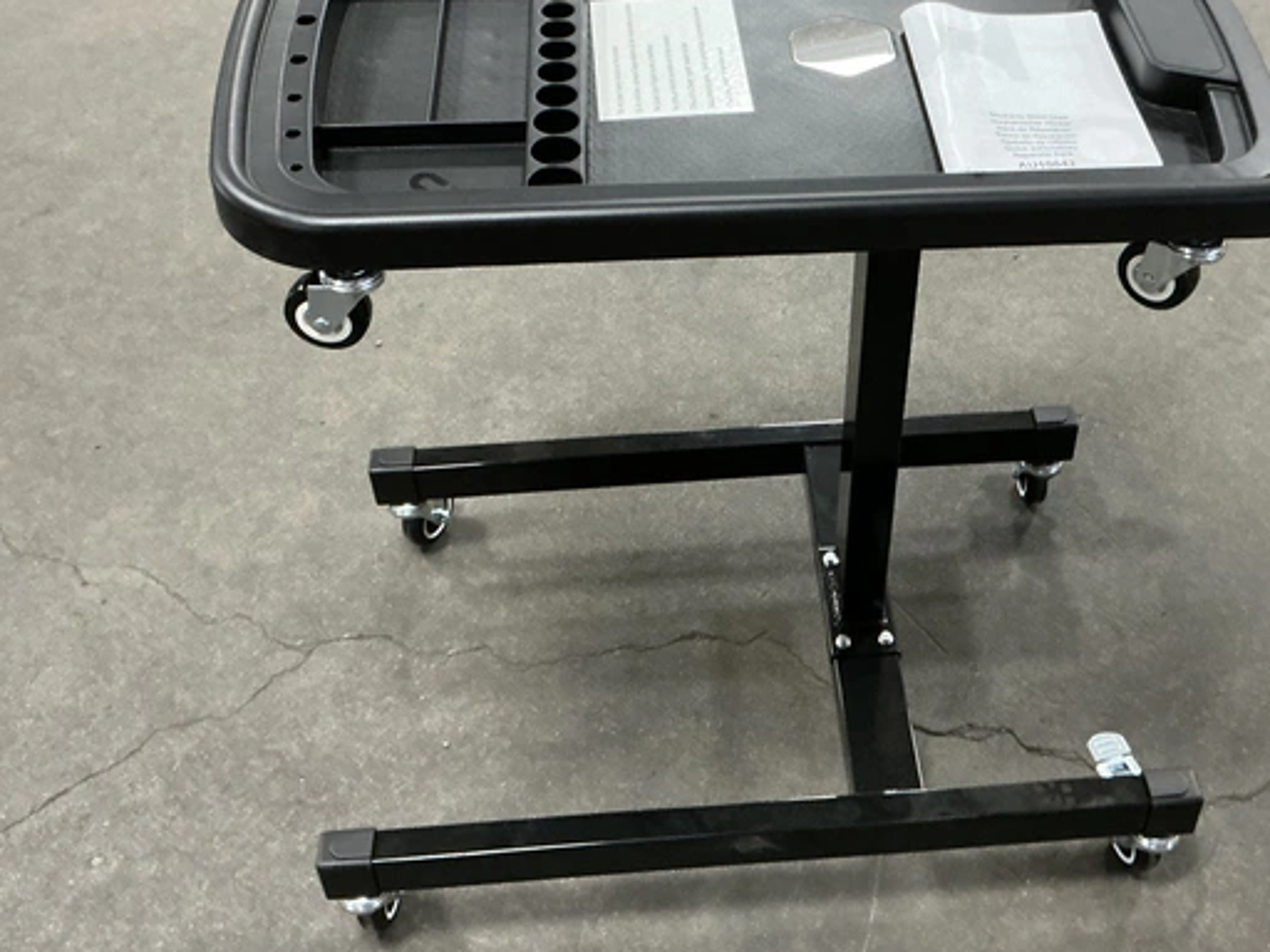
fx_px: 1504
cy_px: 378
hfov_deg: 45.5
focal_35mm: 41
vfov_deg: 35.0
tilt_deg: -43.0
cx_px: 766
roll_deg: -0.4
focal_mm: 3
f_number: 1.8
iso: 320
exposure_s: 1/30
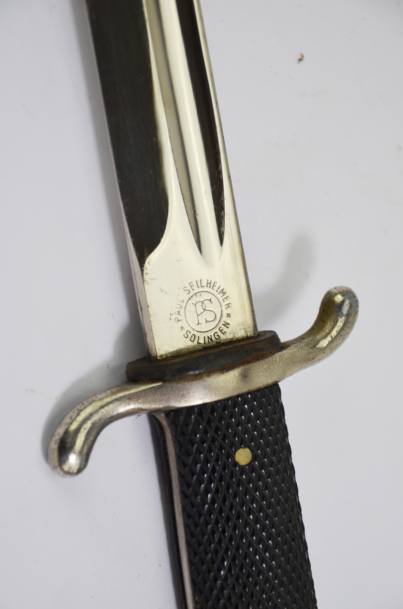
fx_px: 1897
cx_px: 202
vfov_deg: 18.2
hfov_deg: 12.1
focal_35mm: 112
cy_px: 304
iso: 400
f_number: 5.3
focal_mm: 75
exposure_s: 1/500
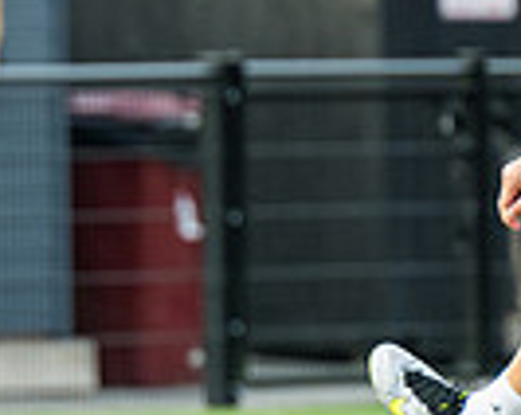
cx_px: 246
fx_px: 21710
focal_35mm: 1410
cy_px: 125
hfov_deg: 1.4
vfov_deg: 1.1
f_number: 4
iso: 800
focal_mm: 270
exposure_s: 1/640
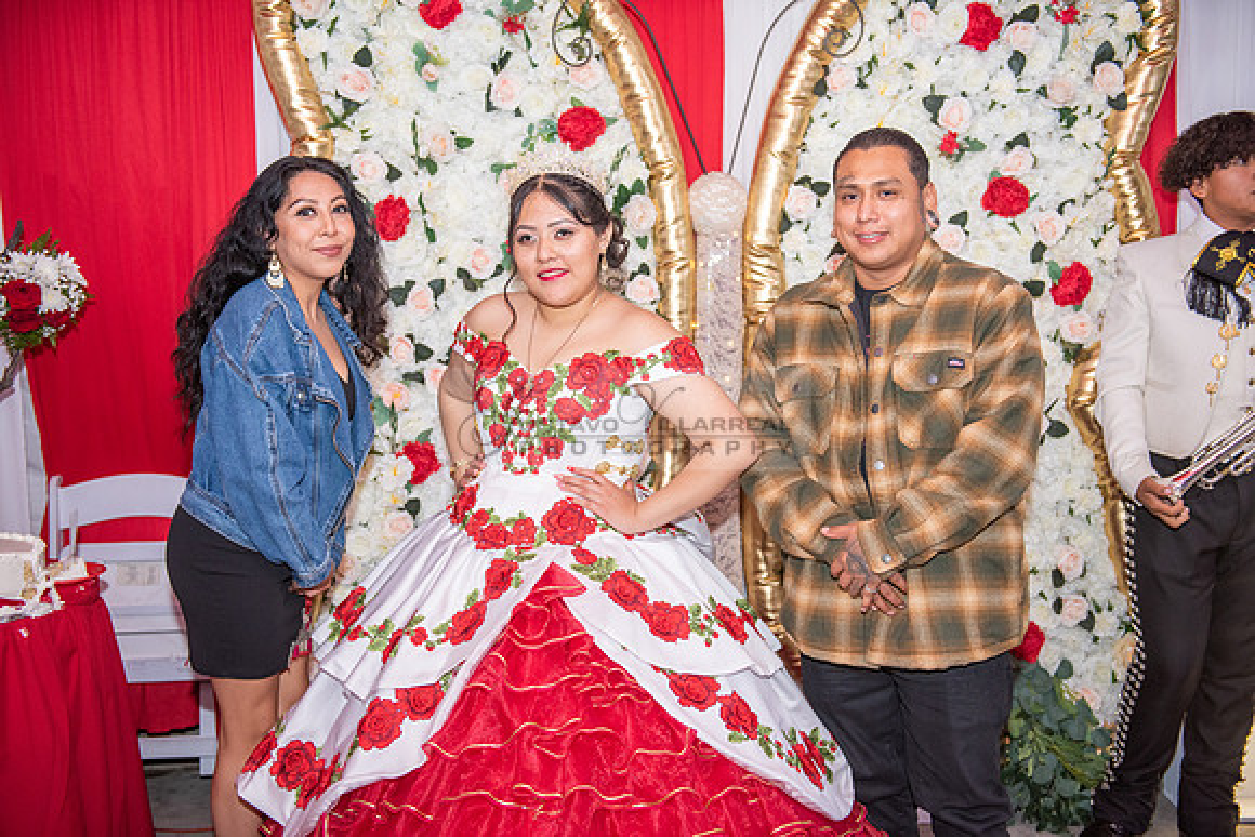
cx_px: 628
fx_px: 1464
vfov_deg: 31.9
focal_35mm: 42
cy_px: 418
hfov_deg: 46.4
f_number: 3.2
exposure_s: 1/160
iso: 800
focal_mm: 42
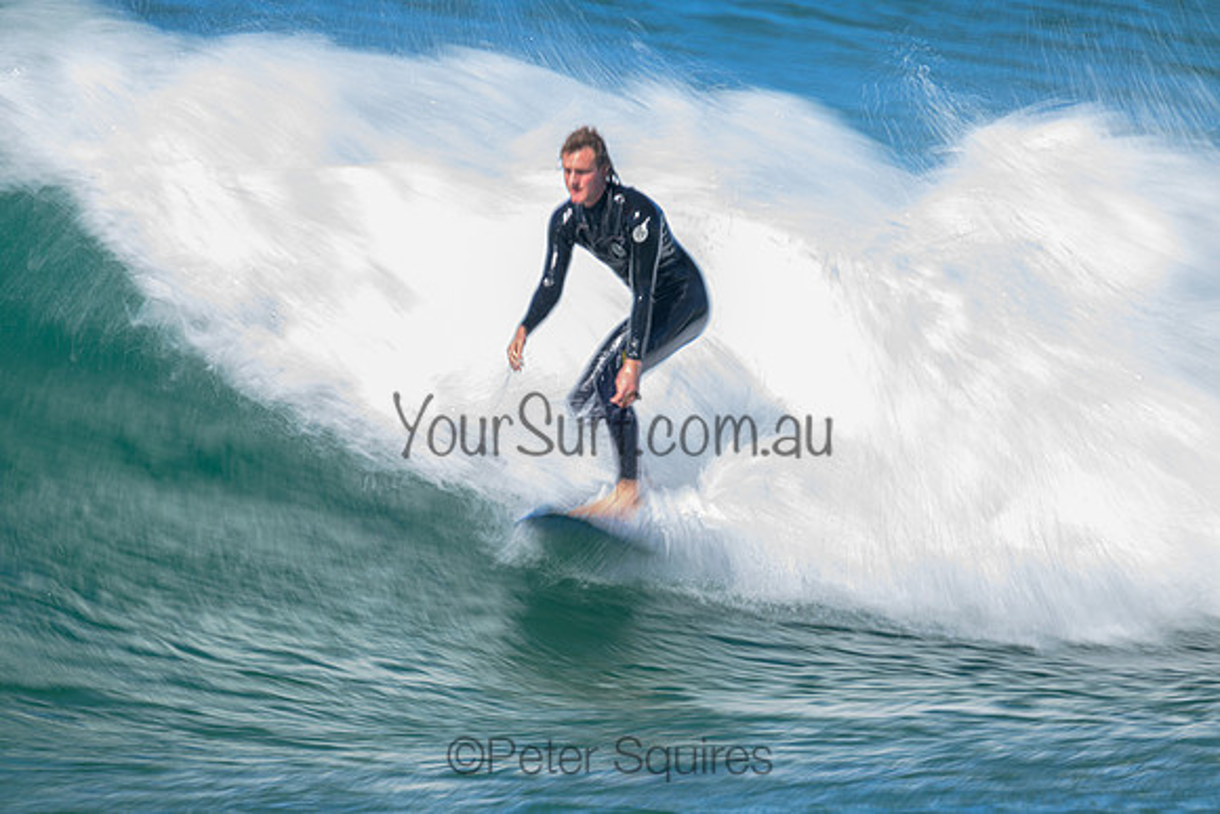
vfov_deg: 1.7
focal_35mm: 800
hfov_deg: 2.6
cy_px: 407
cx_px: 610
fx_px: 27116
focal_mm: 800
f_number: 11
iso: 32
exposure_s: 1/15
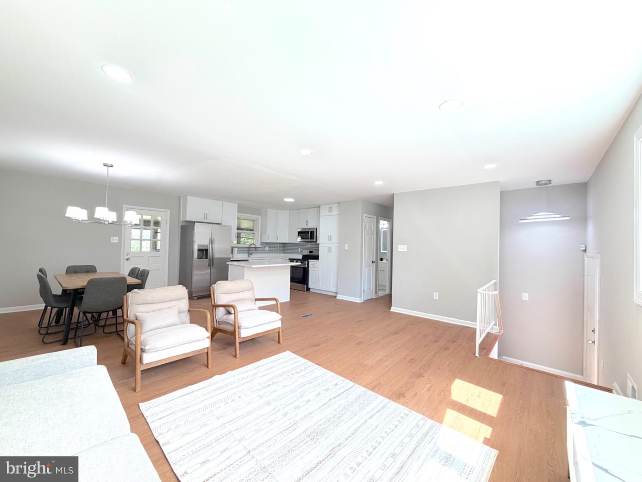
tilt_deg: +1.7
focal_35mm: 14
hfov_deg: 102.1
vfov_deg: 85.7
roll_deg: -1.5
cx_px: 321
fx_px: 260
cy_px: 241
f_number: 2.2
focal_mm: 2.22
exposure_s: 1/120
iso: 160
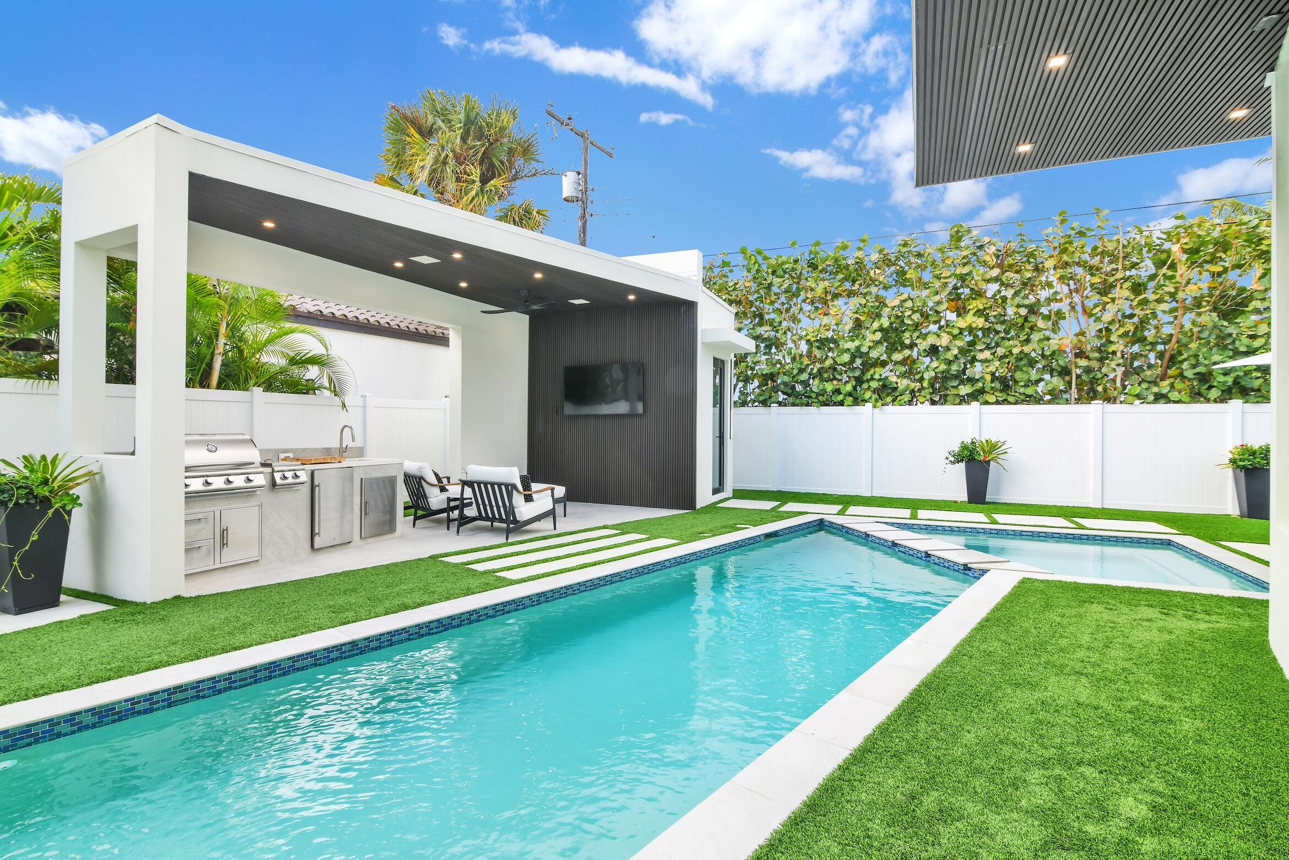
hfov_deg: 96.7
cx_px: 644
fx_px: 573
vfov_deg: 73.7
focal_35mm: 16
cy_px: 430
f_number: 11
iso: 200
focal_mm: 16
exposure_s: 1/125
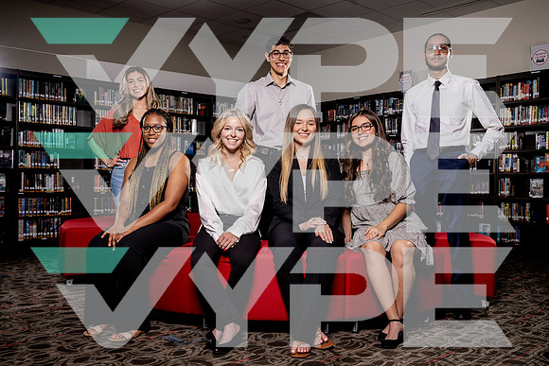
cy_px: 184
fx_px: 536
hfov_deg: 54.3
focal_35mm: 35
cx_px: 265
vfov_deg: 37.8
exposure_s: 1/250
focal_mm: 33
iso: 100
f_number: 9
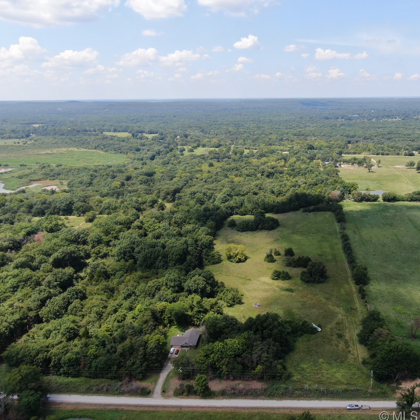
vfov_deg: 54.0
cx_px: 272
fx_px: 412
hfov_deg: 53.2
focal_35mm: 30
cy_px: 207
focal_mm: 4.39
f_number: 2.8
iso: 100
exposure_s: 1/1000
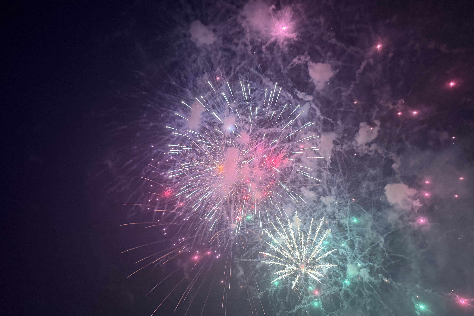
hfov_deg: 71.5
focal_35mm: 25
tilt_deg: +47.4
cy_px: 173
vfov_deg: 51.2
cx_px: 237
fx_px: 329
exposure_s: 1/47
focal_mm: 6.76
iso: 800
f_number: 1.78
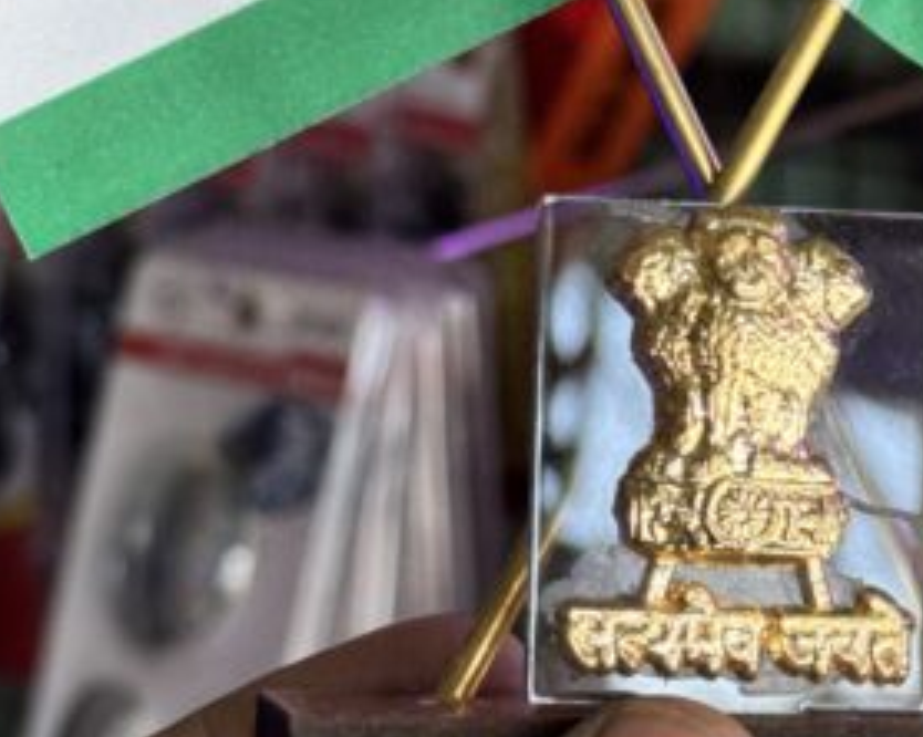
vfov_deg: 11.4
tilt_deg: -5.4
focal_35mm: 135
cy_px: 209
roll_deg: -5.4
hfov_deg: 14.2
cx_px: 694
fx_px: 3685
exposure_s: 1/100
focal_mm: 6.76
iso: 64
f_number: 1.78
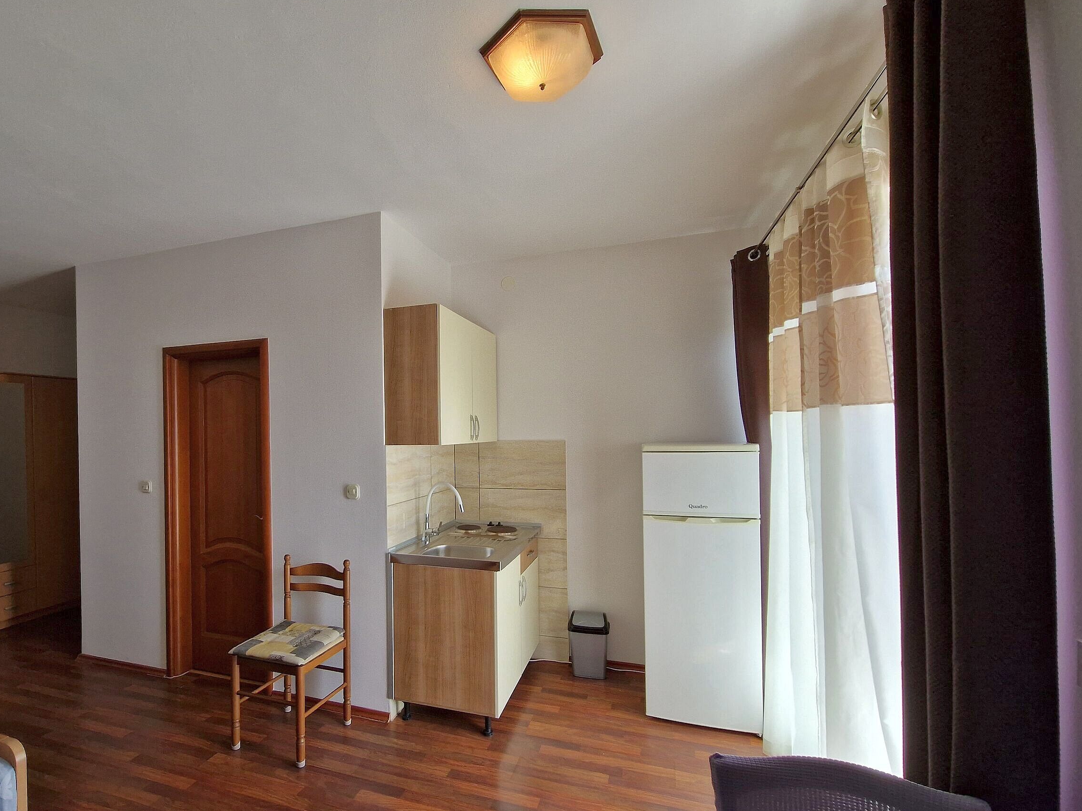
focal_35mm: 16
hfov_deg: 93.9
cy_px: 426
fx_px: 500
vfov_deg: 78.0
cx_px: 465
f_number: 2.2
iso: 50
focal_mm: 2.2
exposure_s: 1/286
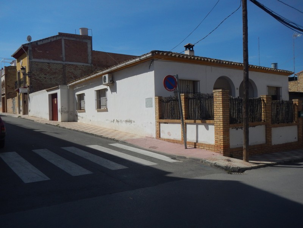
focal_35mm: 28
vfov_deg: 49.7
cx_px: 152
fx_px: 245
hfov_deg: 63.4
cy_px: 114
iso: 125
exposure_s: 1/640
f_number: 7.8
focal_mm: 5
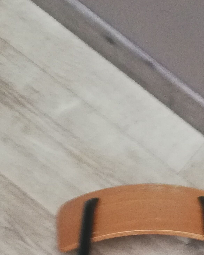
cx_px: 170
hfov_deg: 18.9
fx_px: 604
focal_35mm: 80
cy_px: 396
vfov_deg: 20.1
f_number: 2.2
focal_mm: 3.81
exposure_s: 1/33.3
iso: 250
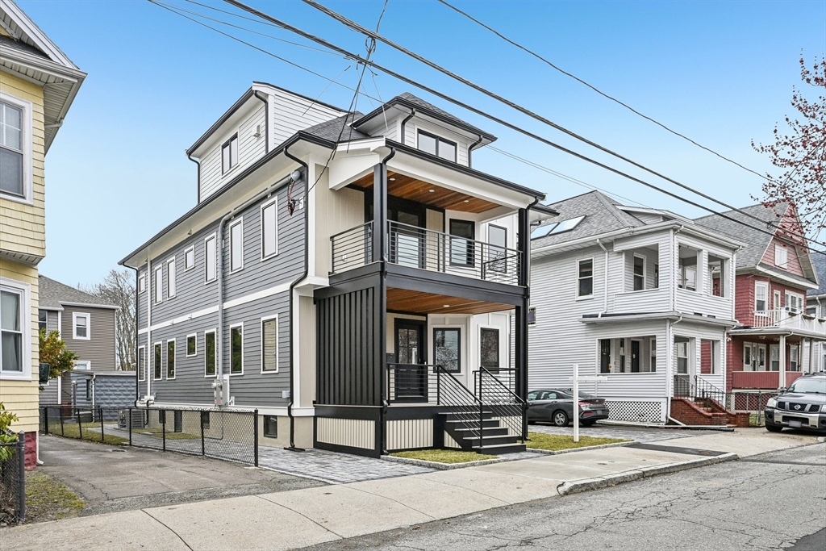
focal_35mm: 23
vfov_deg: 55.1
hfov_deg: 76.1
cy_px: 276
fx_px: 528
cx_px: 413
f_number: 8
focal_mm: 23
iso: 400
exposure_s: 1/500
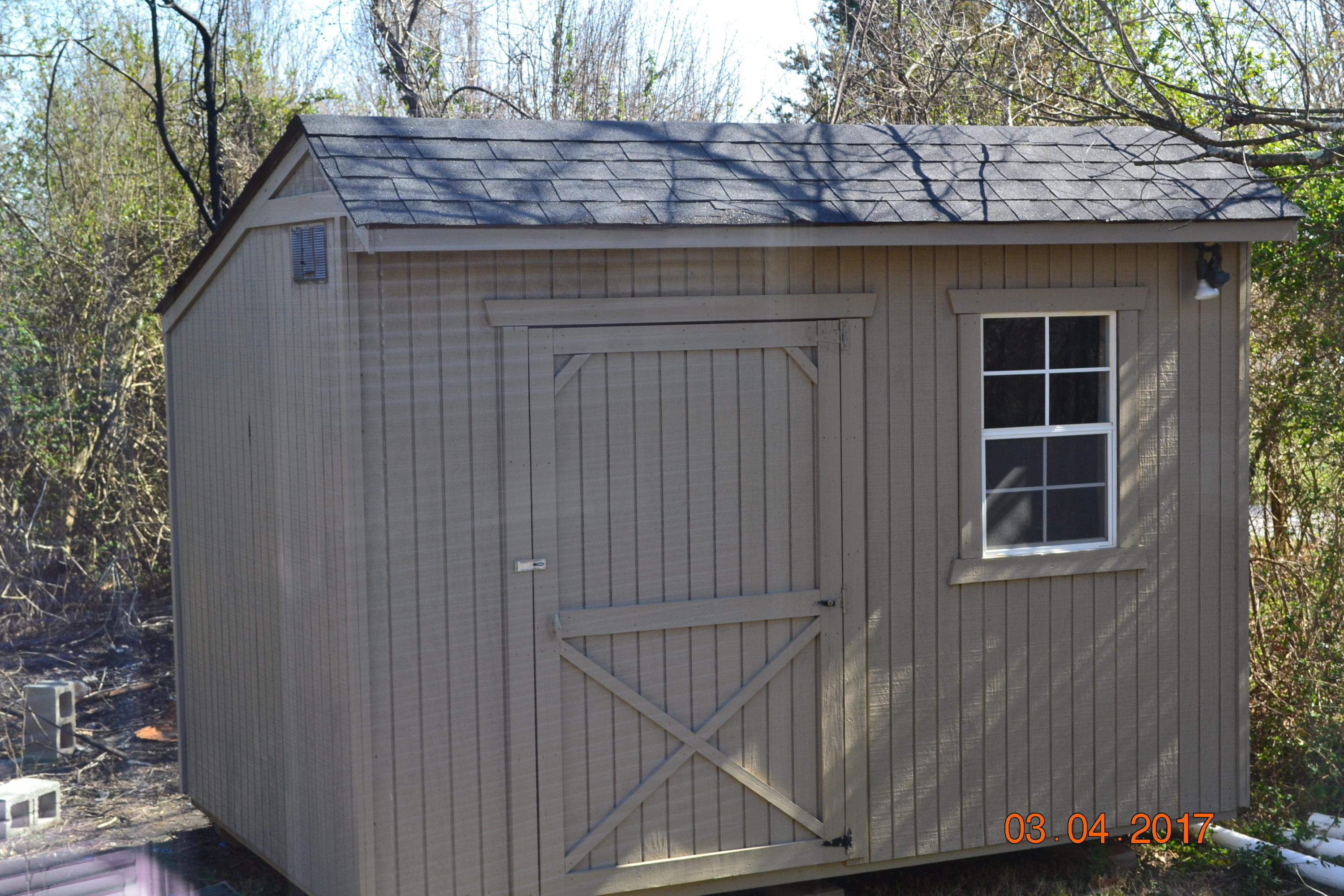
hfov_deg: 33.4
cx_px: 672
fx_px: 2240
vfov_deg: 22.6
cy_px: 448
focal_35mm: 60
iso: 400
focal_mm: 40
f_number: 9
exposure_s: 1/160
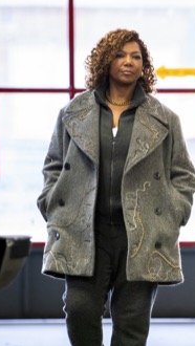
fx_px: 2909
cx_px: 203
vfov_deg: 6.8
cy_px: 172
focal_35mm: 317
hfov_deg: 3.8
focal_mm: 200
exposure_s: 1/320
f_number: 2.8
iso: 4000
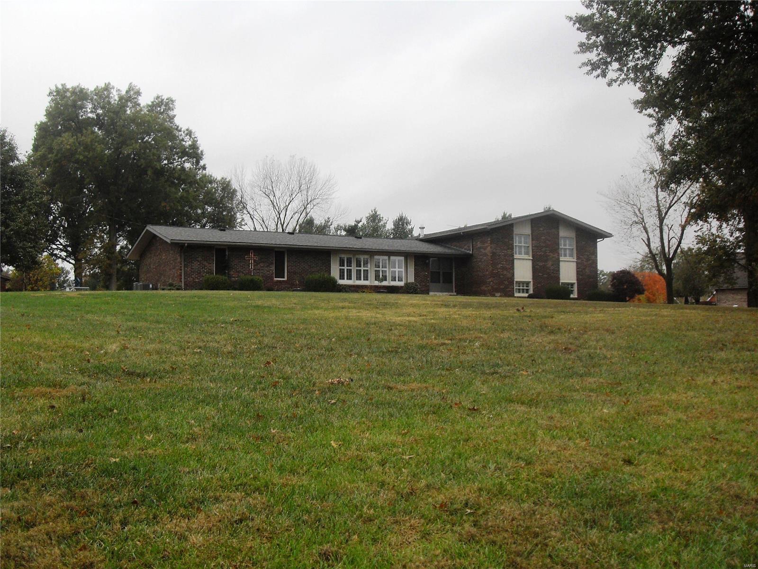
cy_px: 284
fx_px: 810
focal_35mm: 37
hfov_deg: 50.1
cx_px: 379
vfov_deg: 38.7
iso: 80
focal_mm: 6.3
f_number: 2.8
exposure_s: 1/180
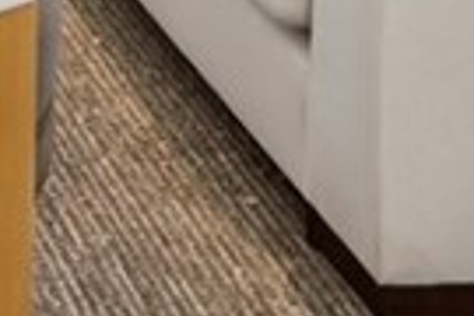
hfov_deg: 13.5
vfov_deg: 8.2
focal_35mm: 121
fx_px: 1593
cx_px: -572
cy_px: -839
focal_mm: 16
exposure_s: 1/40
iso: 400
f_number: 8
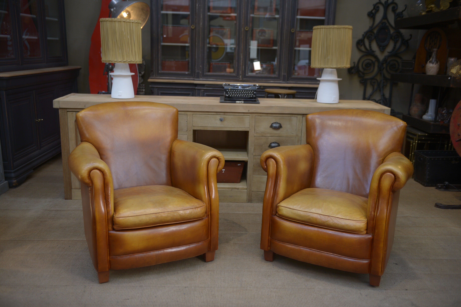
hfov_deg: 54.4
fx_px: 448
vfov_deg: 37.9
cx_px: 230
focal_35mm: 35
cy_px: 154
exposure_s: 1/50
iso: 200
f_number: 3.2
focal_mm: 35
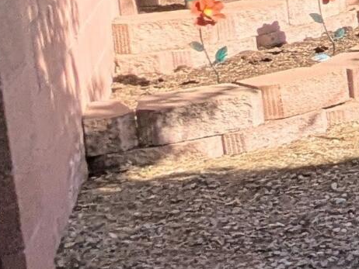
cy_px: -17
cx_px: 1132
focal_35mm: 104
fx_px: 1079
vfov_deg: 14.0
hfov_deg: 10.8
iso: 53
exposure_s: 1/1721
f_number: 2.2
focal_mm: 2.35
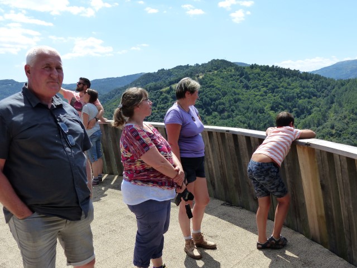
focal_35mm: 35
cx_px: 178
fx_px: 361
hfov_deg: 52.6
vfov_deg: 40.7
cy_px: 134
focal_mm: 6.3
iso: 160
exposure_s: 1/1000
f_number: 4
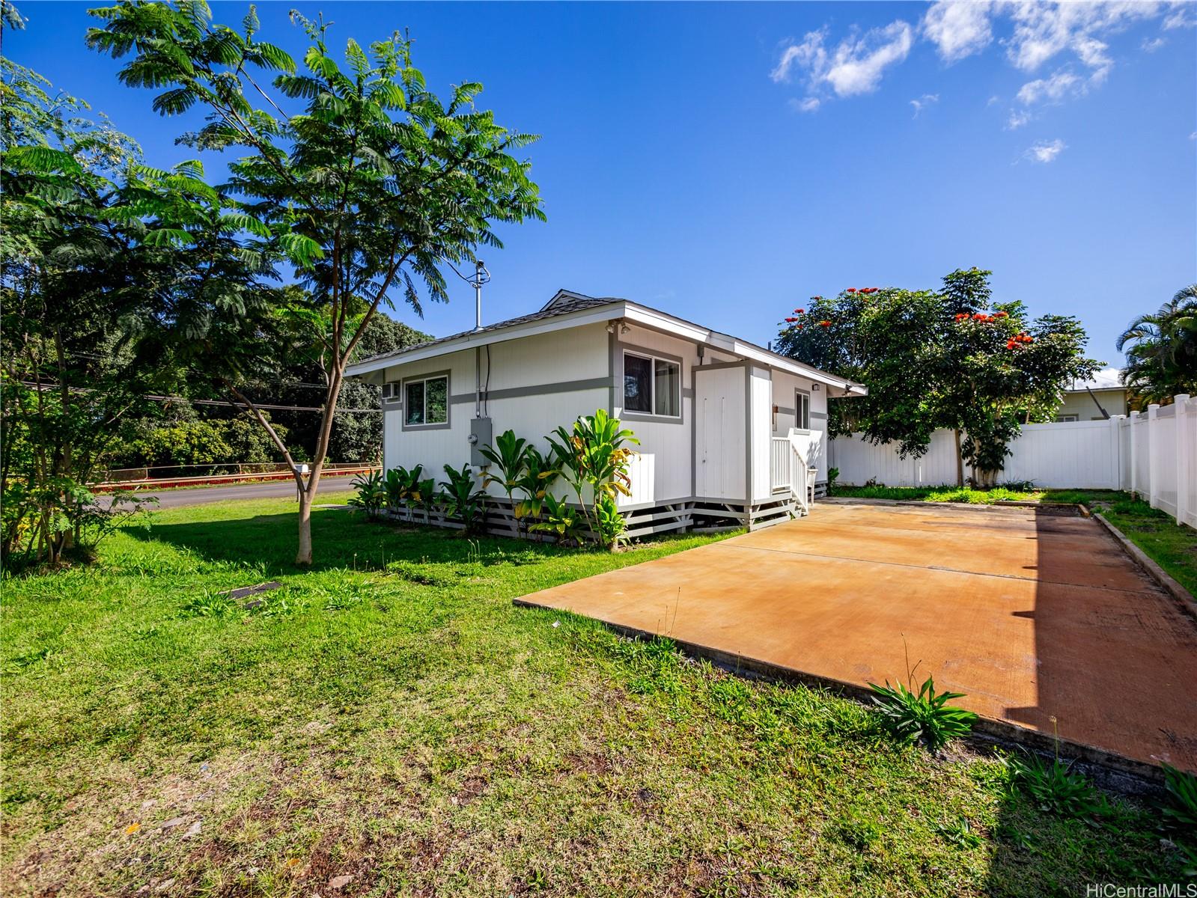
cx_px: 598
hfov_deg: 94.5
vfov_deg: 78.1
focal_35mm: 16
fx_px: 553
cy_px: 449
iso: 125
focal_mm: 8
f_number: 4
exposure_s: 1/5000
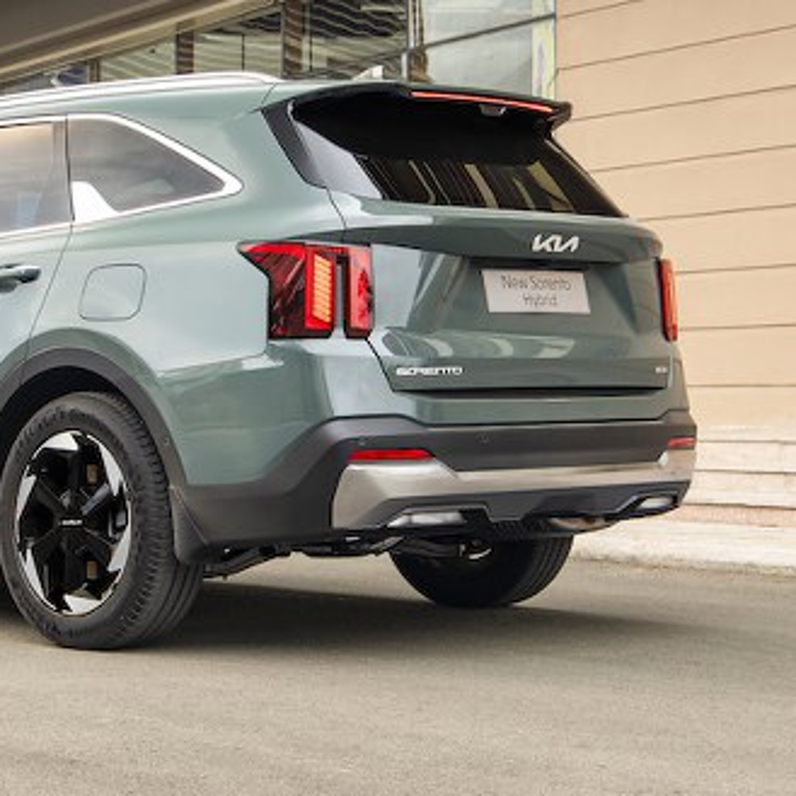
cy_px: 259
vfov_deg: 19.0
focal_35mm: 91
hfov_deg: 19.0
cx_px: 203
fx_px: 2367
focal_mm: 44
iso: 500
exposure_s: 1/200
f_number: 5.6
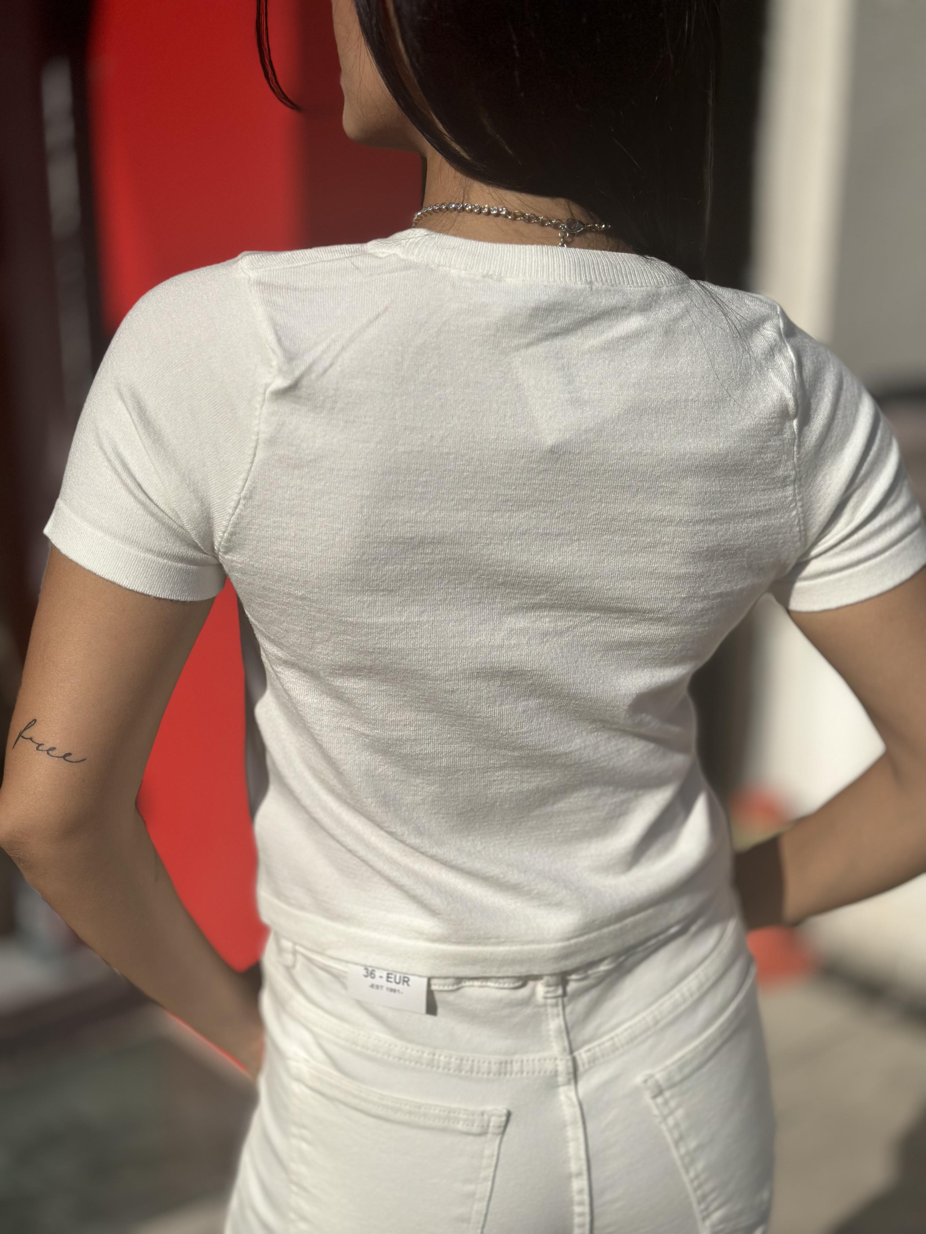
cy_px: 617
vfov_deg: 39.7
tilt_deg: -17.4
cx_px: 463
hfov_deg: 30.3
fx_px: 1712
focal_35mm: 48
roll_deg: -0.7
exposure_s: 1/18868
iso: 64
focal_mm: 6.86
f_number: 1.78
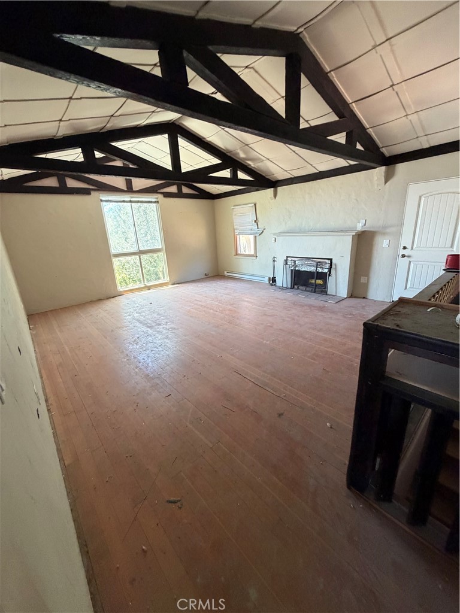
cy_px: 306
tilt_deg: -14.3
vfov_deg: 102.1
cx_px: 230
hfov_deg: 85.7
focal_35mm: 14
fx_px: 248
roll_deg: +5.1
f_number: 2.2
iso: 400
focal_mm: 2.22
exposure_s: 1/60
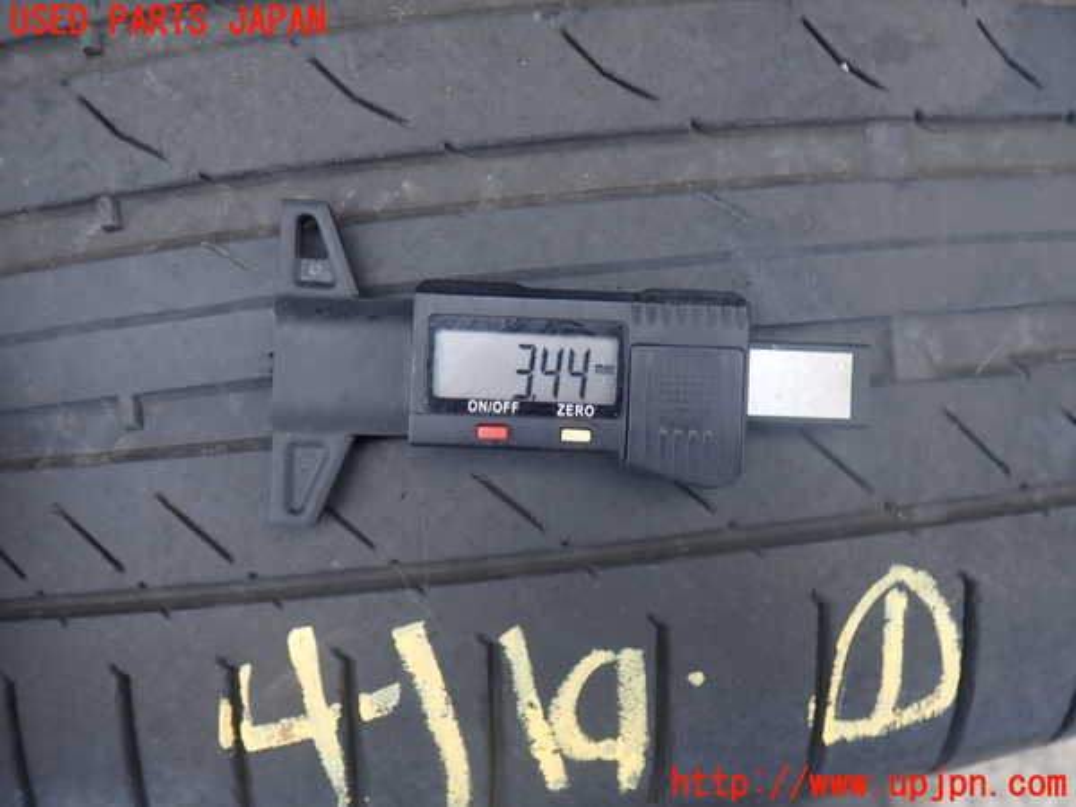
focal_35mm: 30
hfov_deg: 60.0
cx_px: 538
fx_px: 933
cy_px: 404
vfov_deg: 46.8
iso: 100
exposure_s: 1/160
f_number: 2.3
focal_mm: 5.4
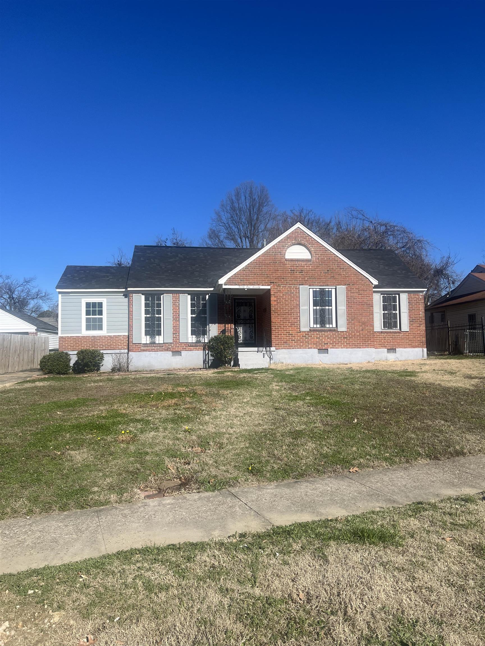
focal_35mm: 26
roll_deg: +1.3
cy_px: 323
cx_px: 242
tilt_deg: +6.8
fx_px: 486
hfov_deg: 53.1
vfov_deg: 67.3
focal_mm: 5.7
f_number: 1.5
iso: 50
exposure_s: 1/5587
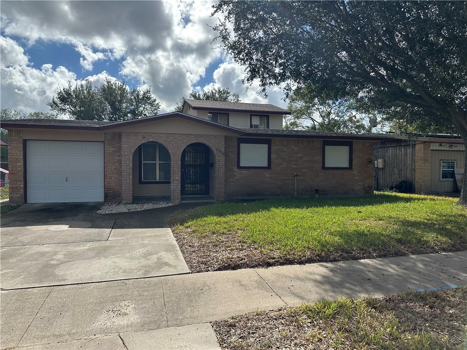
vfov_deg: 56.8
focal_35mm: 24
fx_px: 324
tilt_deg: -1.1
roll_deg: -0.2
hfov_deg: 71.6
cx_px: 234
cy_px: 175
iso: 80
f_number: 1.78
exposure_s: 1/7042
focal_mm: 6.86
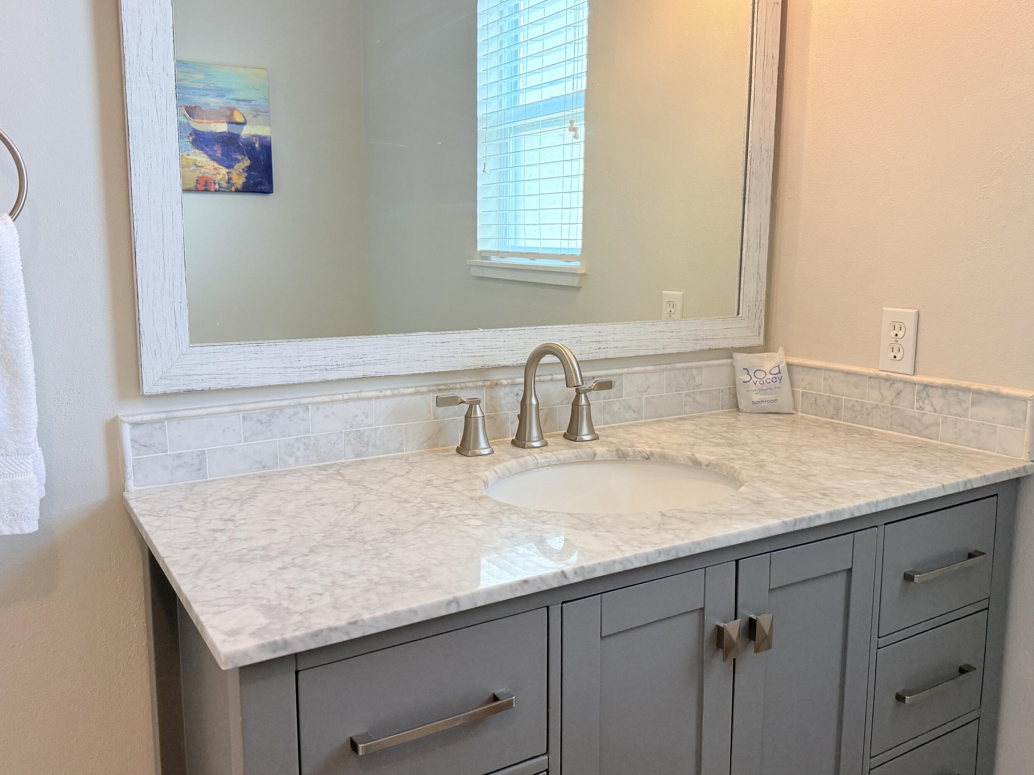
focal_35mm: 29
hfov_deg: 61.7
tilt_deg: -7.1
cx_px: 531
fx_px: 866
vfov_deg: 48.2
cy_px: 369
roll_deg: -0.8
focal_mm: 6.76
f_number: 1.78
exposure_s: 1/150
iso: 200
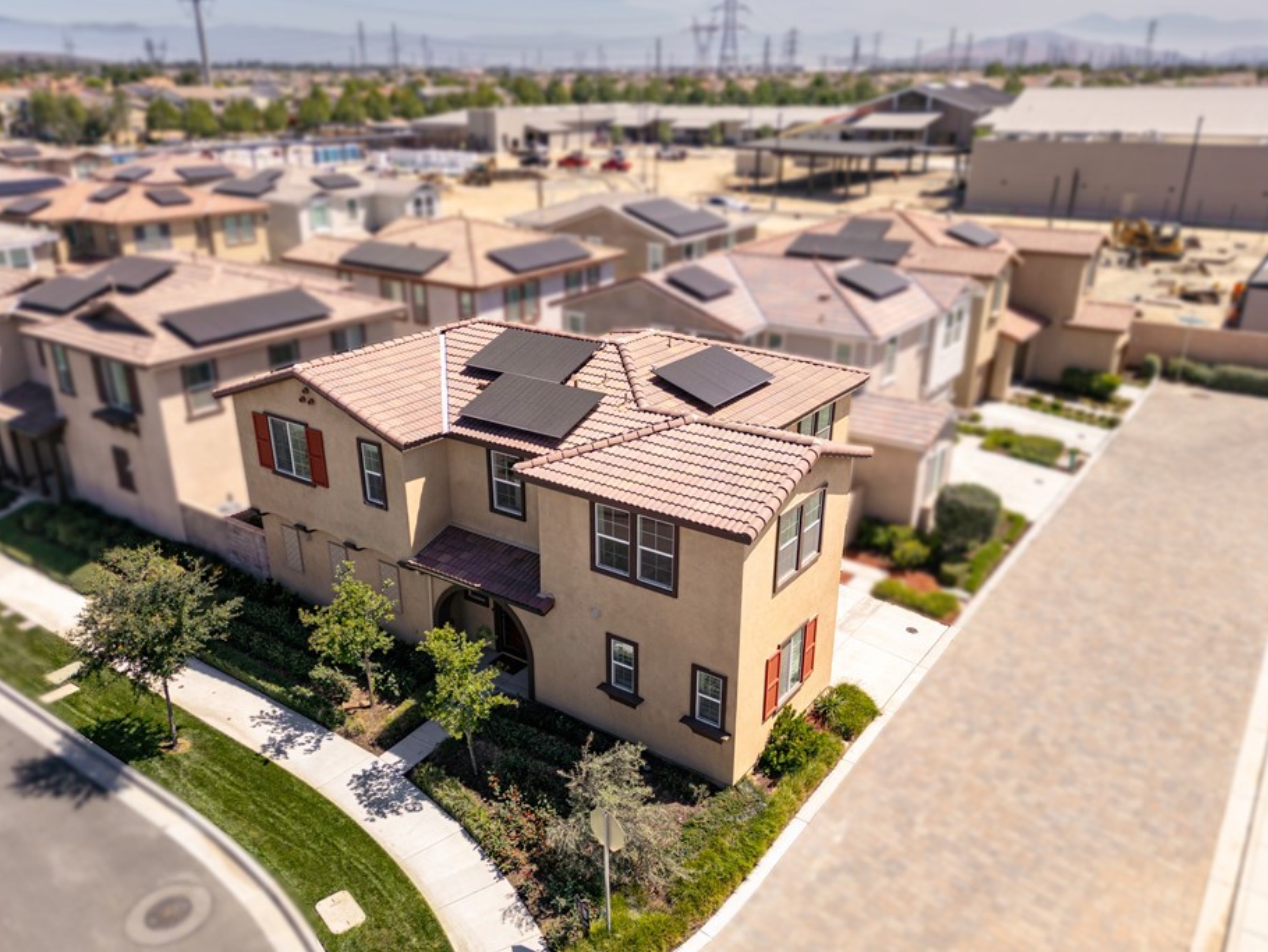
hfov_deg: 65.3
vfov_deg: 51.3
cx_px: 609
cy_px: 506
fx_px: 989
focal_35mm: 27
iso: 100
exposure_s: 1/2500
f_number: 1.7
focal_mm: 6.72
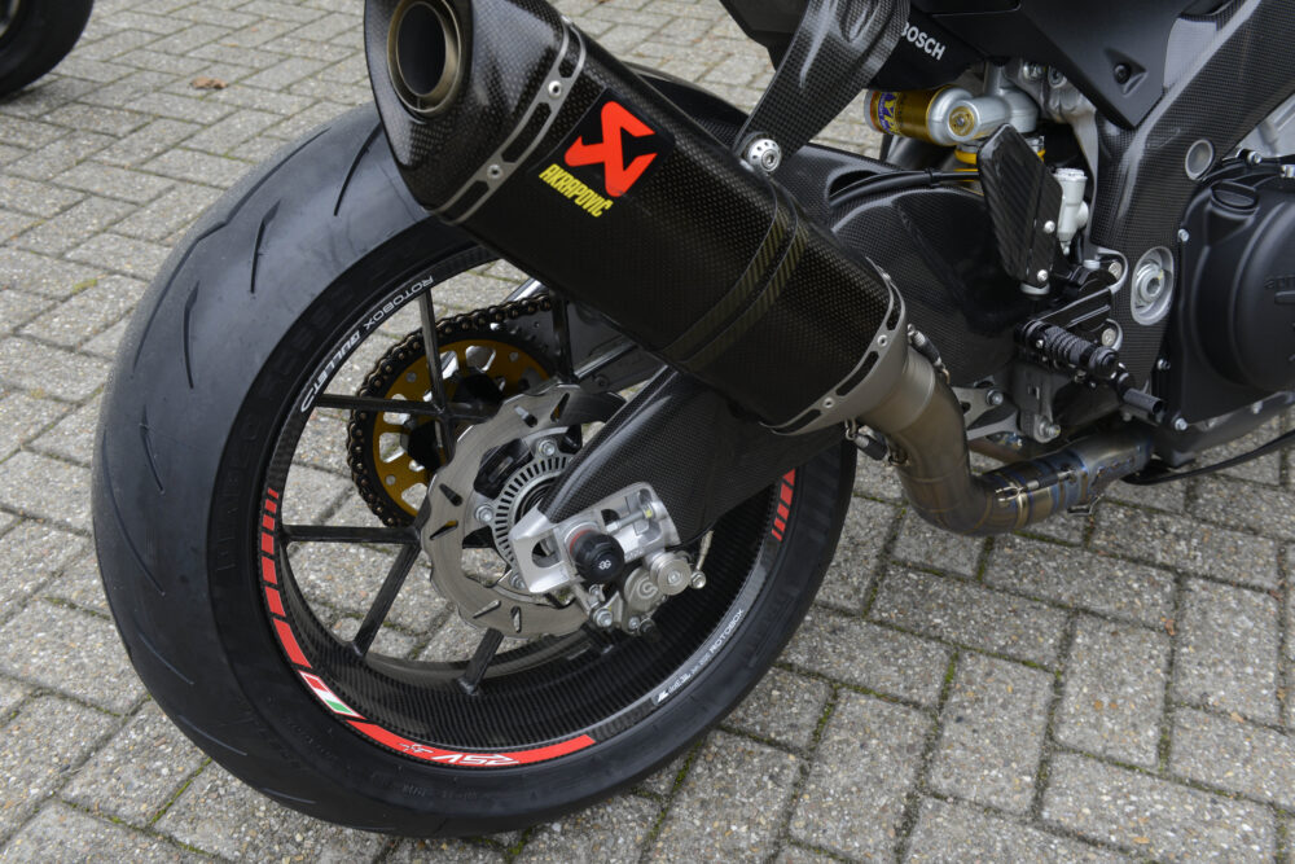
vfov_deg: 35.1
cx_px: 648
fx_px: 1367
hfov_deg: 50.7
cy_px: 432
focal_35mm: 38
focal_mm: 38
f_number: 8
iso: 400
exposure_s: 1/125
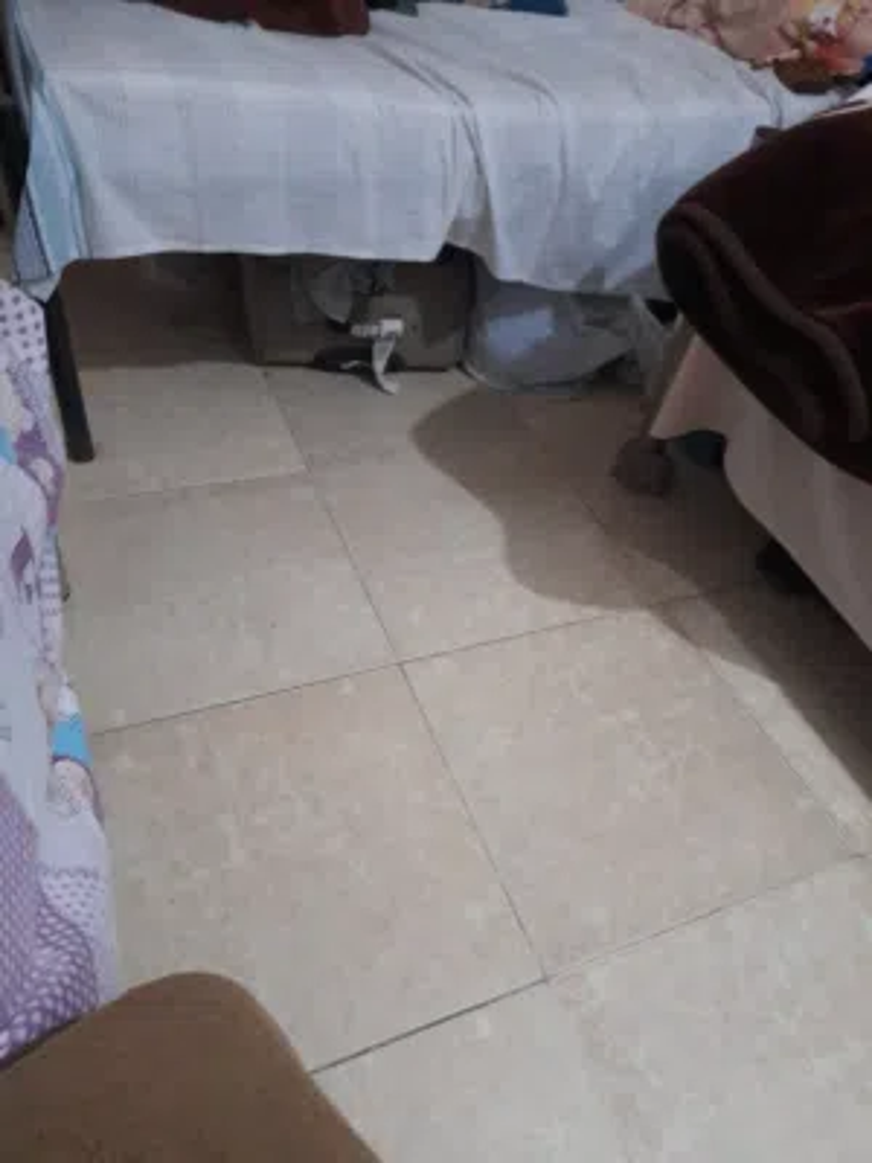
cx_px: 436
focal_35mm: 25
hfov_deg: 54.9
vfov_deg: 69.4
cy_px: 582
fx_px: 840
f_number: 2
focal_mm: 4.6
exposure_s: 1/25
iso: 640
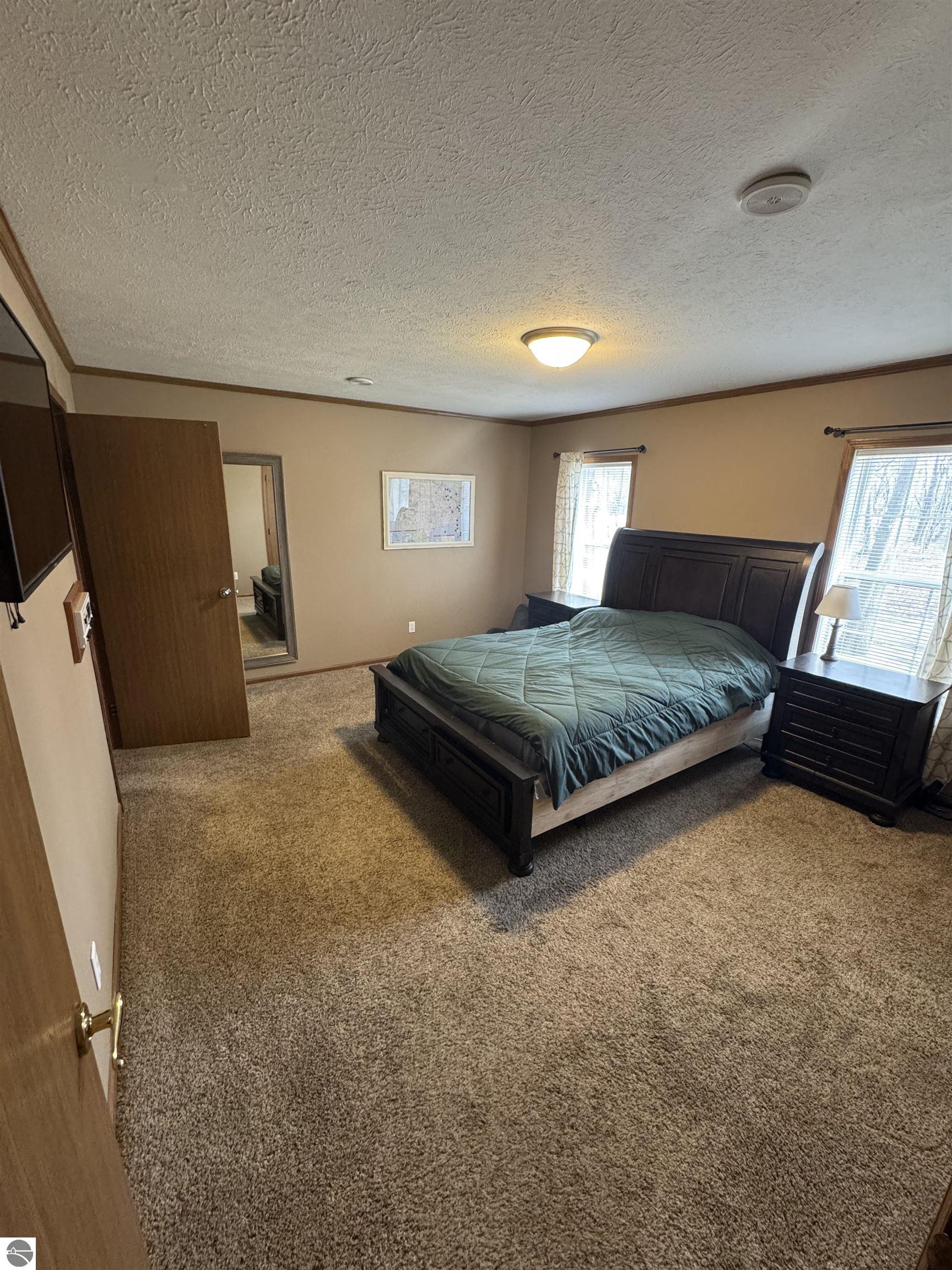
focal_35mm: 14
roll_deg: -0.5
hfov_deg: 85.7
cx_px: 476
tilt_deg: -15.6
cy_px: 635
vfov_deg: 102.1
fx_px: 513
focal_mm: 2.22
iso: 400
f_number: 2.2
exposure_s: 1/60
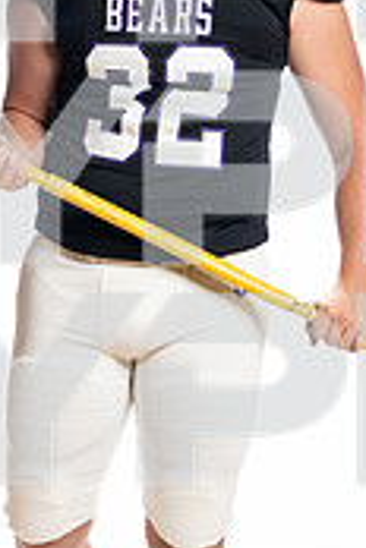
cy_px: 170
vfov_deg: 15.8
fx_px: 1967
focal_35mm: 129
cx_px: 107
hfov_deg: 10.6
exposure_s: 1/250
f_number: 8
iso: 800
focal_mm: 50
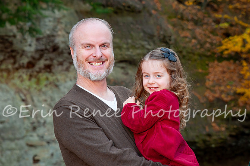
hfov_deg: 17.4
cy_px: 74
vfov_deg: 11.7
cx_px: 110
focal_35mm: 117
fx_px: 815
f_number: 6.3
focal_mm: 70
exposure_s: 1/160
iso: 500
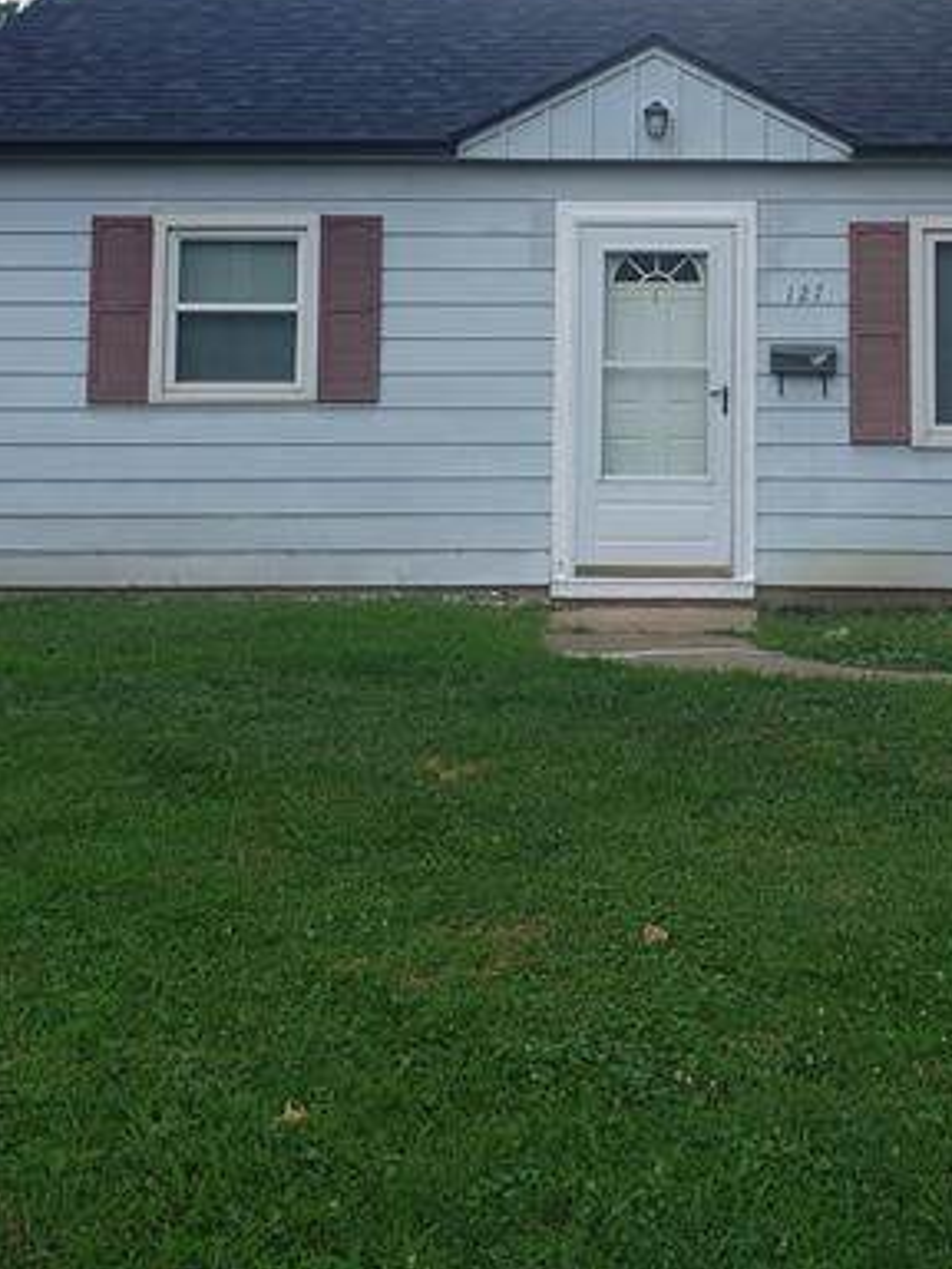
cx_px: 678
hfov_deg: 27.8
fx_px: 1907
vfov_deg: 35.7
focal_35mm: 52
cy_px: 268
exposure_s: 1/1056
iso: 50
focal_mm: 4.3
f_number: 2.4
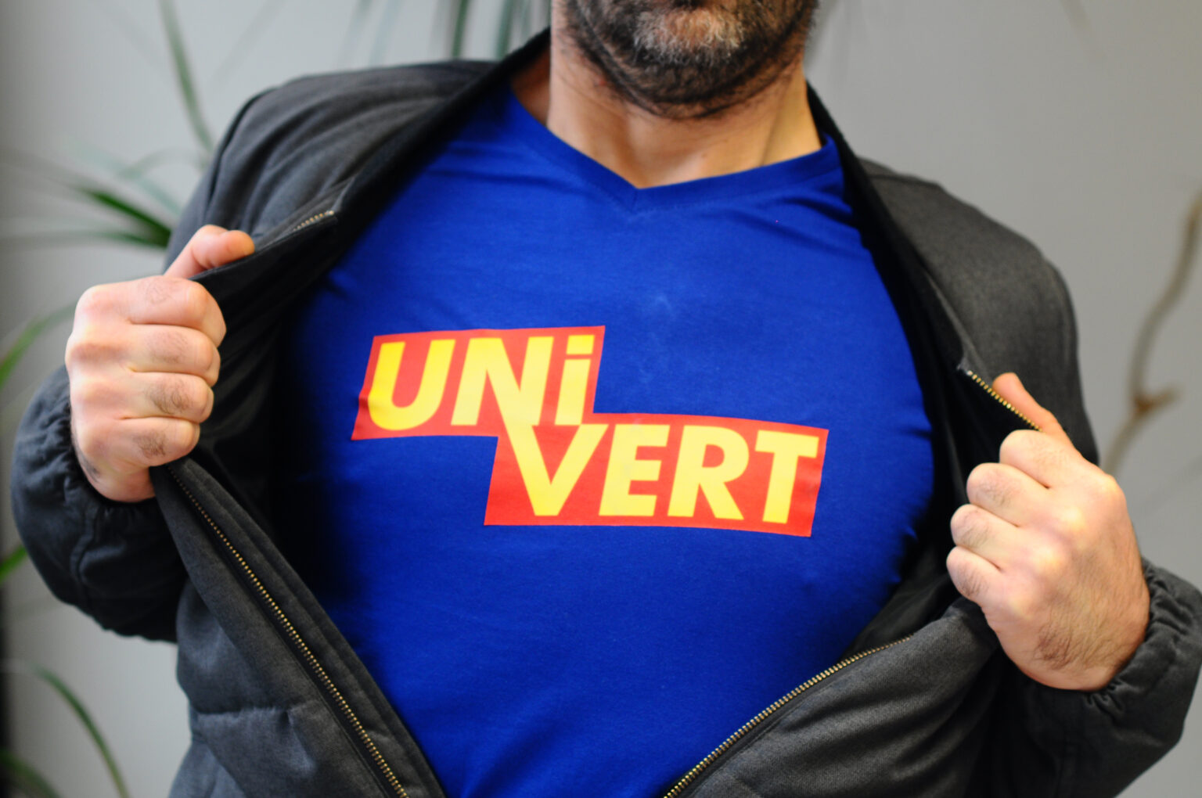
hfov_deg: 16.1
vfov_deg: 10.7
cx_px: 601
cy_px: 399
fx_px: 4252
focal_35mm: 128
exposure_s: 1/60
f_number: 3.2
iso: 400
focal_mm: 85
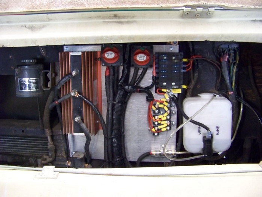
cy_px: 98
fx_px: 272
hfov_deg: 51.4
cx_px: 131
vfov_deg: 39.7
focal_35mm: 36
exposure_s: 1/8
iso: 400
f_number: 2.8
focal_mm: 5.85
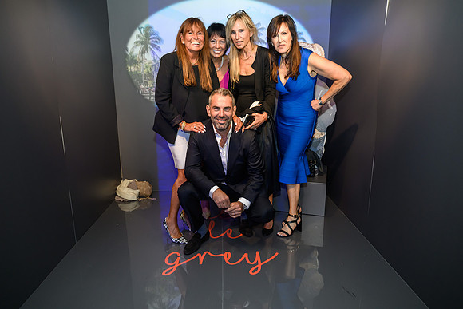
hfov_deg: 71.5
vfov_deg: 51.3
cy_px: 154
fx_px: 322
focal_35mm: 25
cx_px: 232
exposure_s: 1/160
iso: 1600
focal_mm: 25
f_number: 2.8
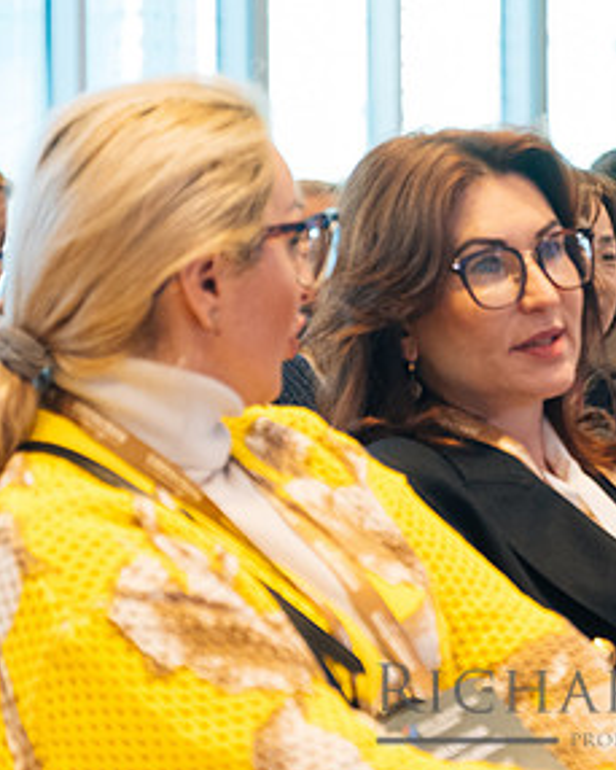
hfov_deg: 9.7
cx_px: 729
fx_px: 3599
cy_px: 384
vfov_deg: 12.2
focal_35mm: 158
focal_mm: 55
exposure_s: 1/250
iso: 1600
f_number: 3.2
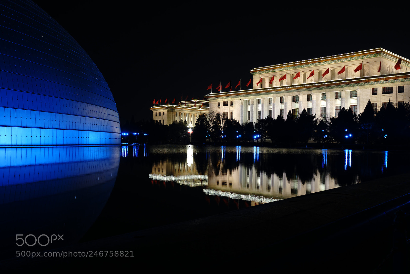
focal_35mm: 35
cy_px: 137
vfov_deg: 37.9
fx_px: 399
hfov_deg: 54.4
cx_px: 205
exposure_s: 1/2.5
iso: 400
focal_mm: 35
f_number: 6.3
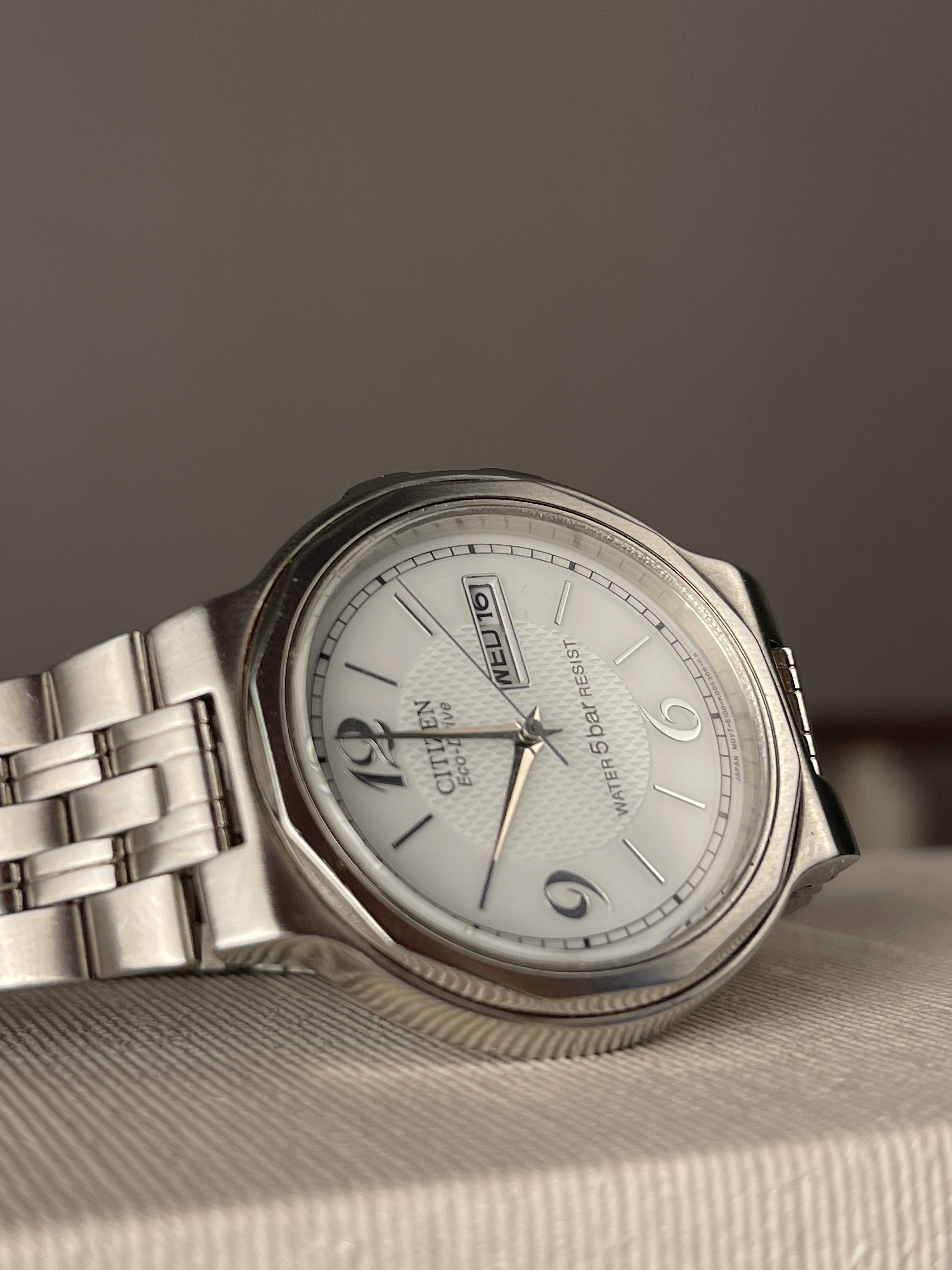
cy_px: 635
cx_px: 476
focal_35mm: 52
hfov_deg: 28.0
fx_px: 1907
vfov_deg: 36.8
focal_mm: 5.1
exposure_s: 1/121
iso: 80
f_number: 1.6
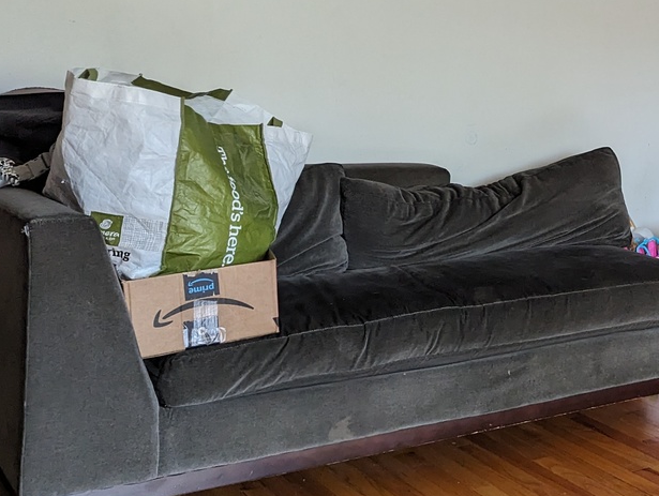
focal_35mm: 56
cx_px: 690
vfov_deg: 25.7
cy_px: 92
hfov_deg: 31.2
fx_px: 1068
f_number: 1.85
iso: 618
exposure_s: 1/60
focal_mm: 6.81
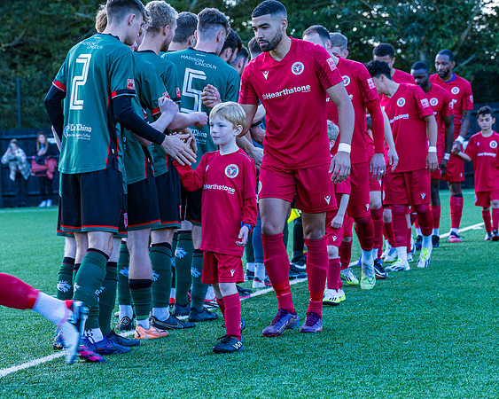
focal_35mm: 142
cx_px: 199
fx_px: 2096
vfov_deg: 10.9
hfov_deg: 13.6
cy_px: 200
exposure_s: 1/200
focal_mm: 84
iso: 200
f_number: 5
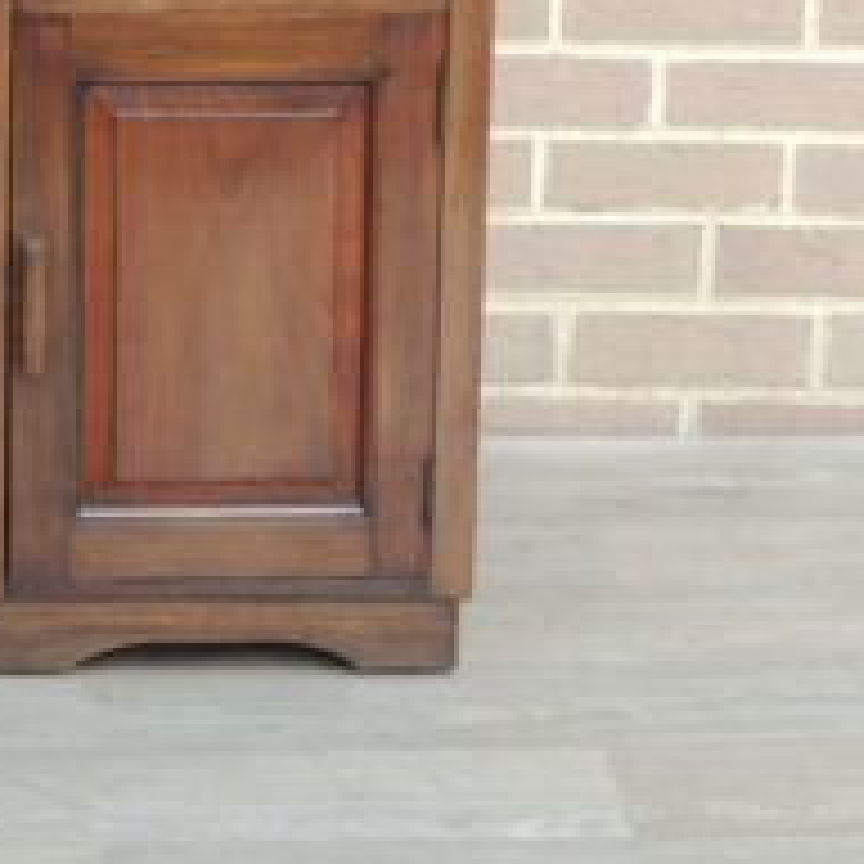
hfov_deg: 11.4
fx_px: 4292
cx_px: -14
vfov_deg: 11.5
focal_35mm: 152
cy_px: 198
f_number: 3.7
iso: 180
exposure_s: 1/60
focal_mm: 9.8
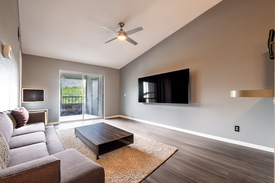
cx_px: 138
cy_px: 92
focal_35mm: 15
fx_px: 115
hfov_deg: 100.4
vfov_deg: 77.3
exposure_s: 1/50
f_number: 11
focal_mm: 10
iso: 100
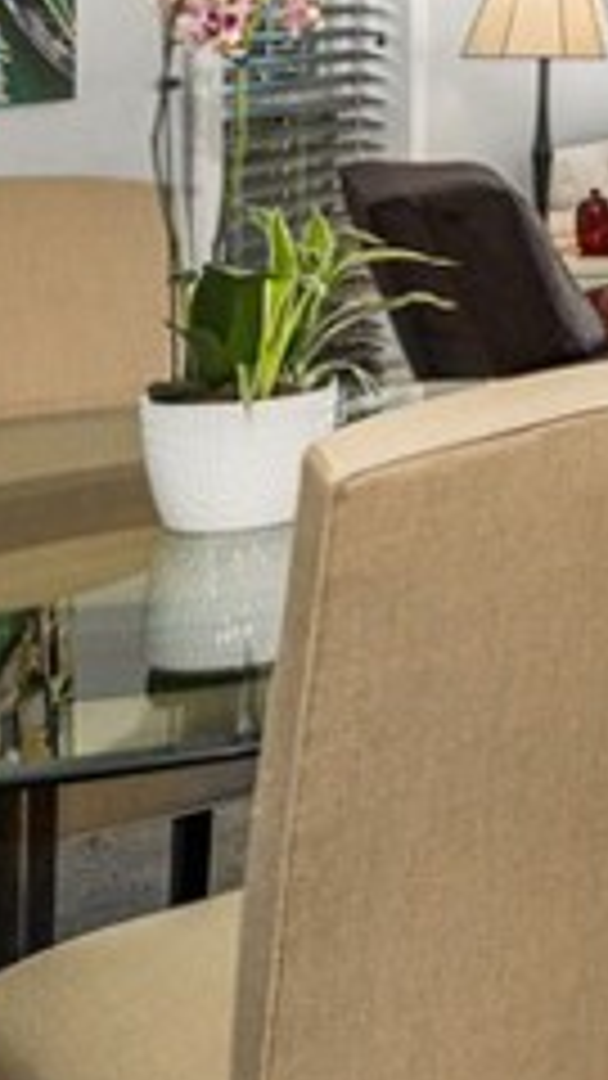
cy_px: 158
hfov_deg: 12.9
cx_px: 1522
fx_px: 1920
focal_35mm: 67
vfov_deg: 30.4
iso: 100
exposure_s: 1/5
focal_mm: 15
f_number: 6.3
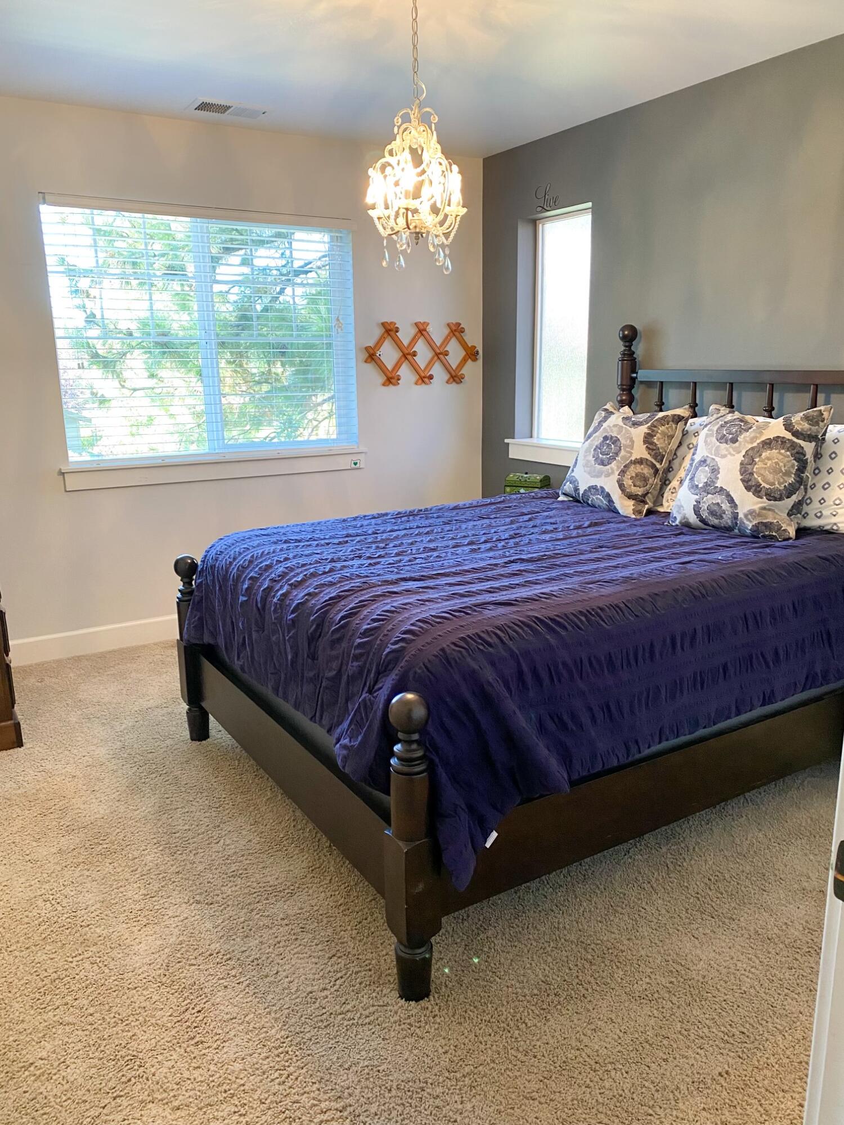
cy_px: 562
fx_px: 845
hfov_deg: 53.1
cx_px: 422
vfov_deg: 67.3
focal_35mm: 26
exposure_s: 1/60
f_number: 1.8
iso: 160
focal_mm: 4.25
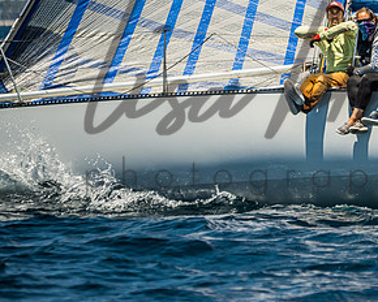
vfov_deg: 2.6
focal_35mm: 600
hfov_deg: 3.2
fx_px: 6712
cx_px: 375
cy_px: 79
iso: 320
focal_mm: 320
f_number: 5.3
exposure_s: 1/1600
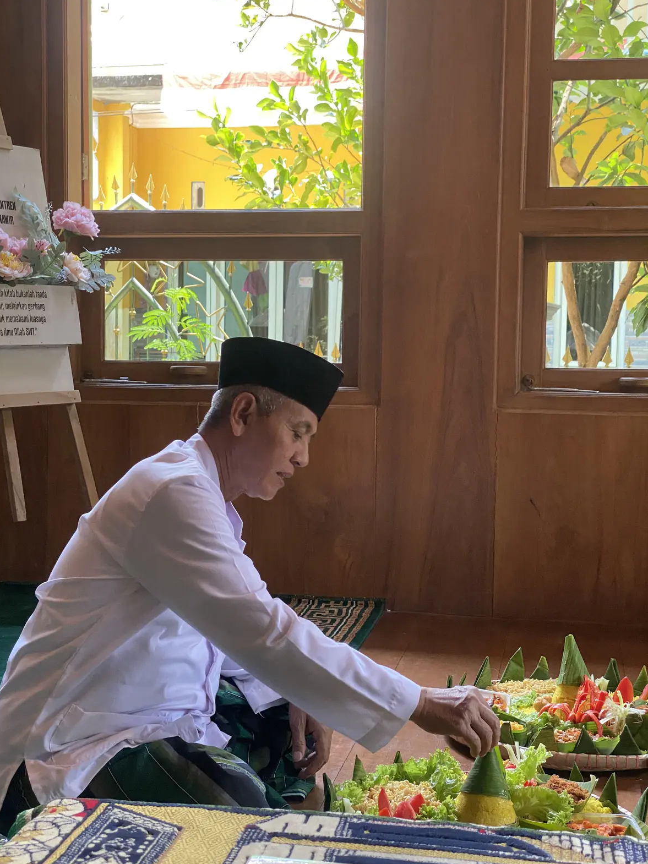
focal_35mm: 53
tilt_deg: -3.0
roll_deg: -1.1
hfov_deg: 27.5
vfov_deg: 36.2
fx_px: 1323
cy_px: 438
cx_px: 318
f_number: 2
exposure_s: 1/92
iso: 160
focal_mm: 6
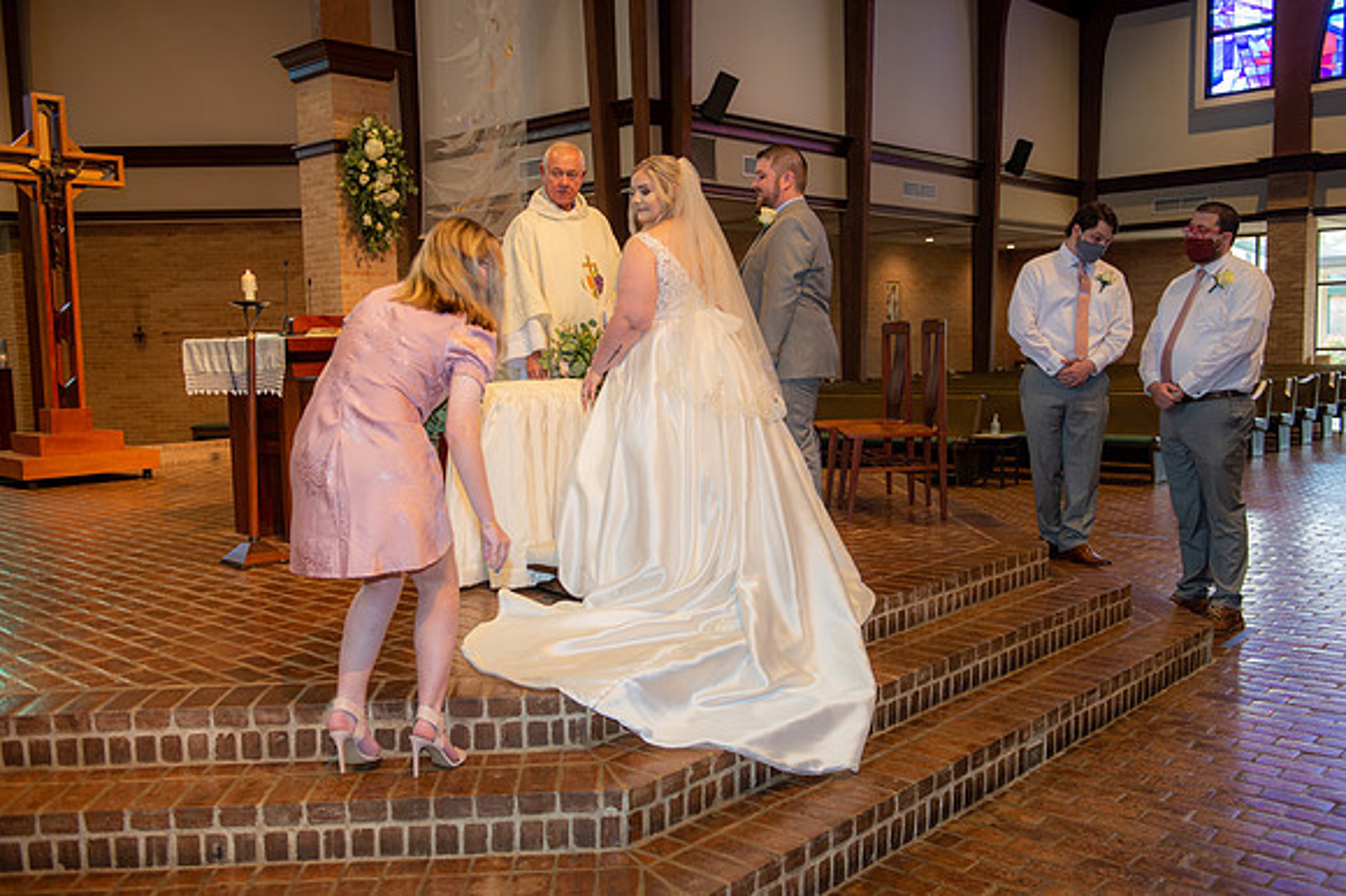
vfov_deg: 41.1
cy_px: 448
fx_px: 1196
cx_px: 673
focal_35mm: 32
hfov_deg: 58.7
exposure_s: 1/125
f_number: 3.5
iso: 1250
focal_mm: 32
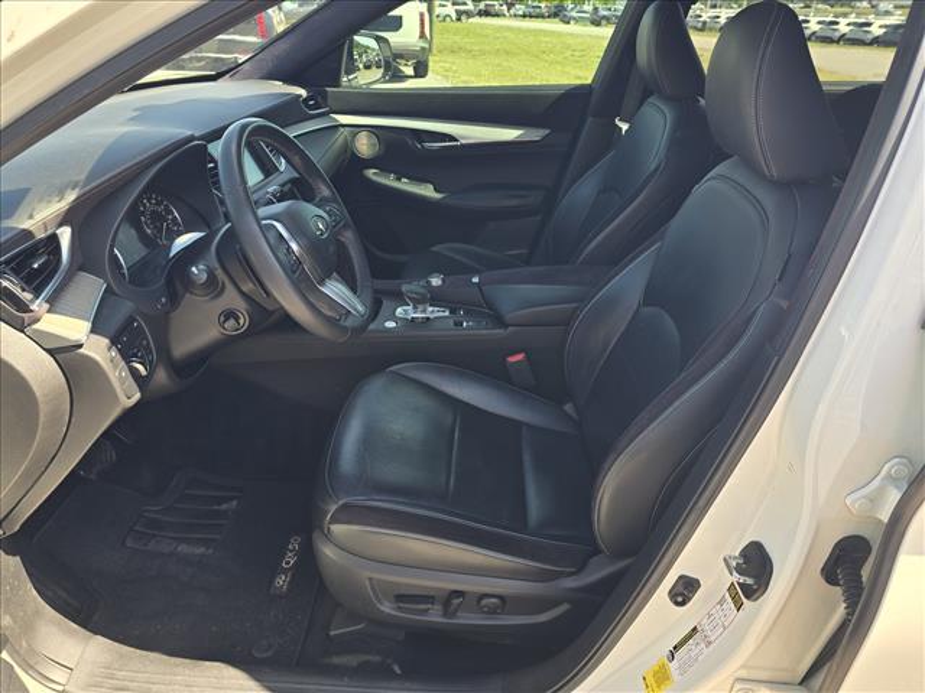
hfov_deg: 73.9
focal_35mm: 23
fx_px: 615
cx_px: 462
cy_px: 346
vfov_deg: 58.9
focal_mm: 6.3
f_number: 1.7
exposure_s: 1/182
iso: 25
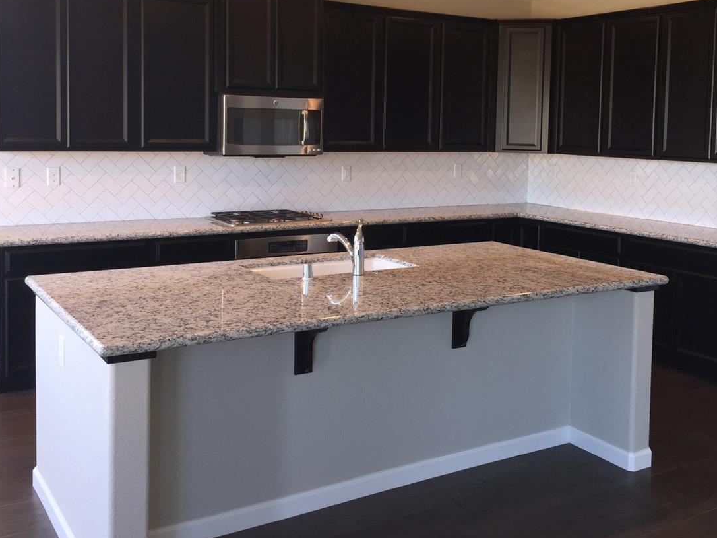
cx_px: 423
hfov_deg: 46.6
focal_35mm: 40
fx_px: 828
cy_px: 183
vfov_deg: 35.6
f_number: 2.2
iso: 32
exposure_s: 1/34
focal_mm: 4.15
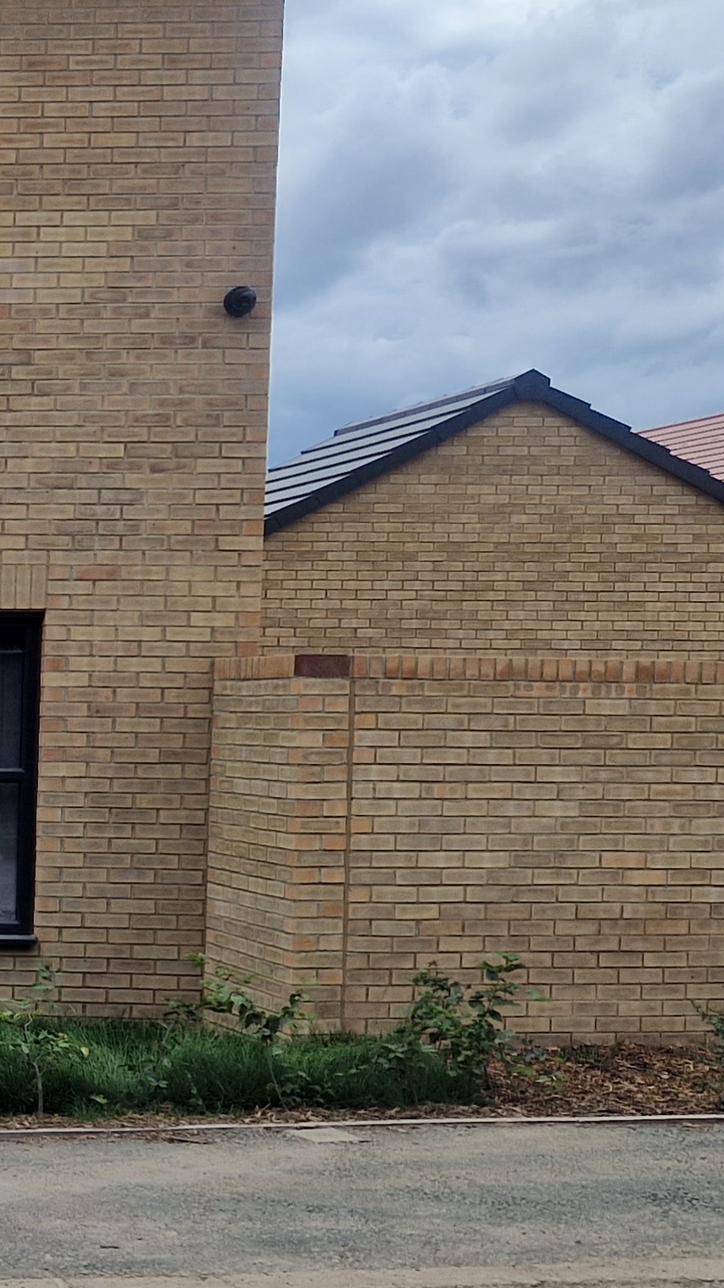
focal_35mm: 66
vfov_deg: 31.7
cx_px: -775
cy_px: 811
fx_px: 2253
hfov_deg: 14.7
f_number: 1.8
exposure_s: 1/1416
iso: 50
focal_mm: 5.4
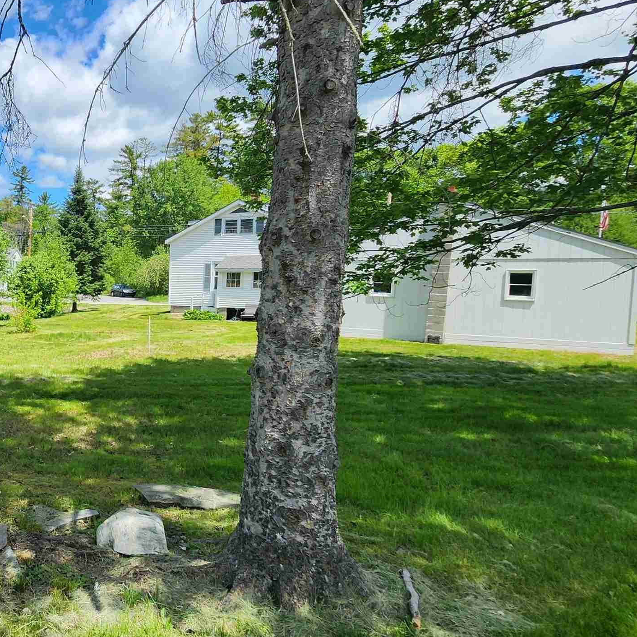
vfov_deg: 62.9
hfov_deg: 50.7
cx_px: -1
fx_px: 520
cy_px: 312
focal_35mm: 25
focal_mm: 2.2
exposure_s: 1/1501
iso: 50
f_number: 2.2
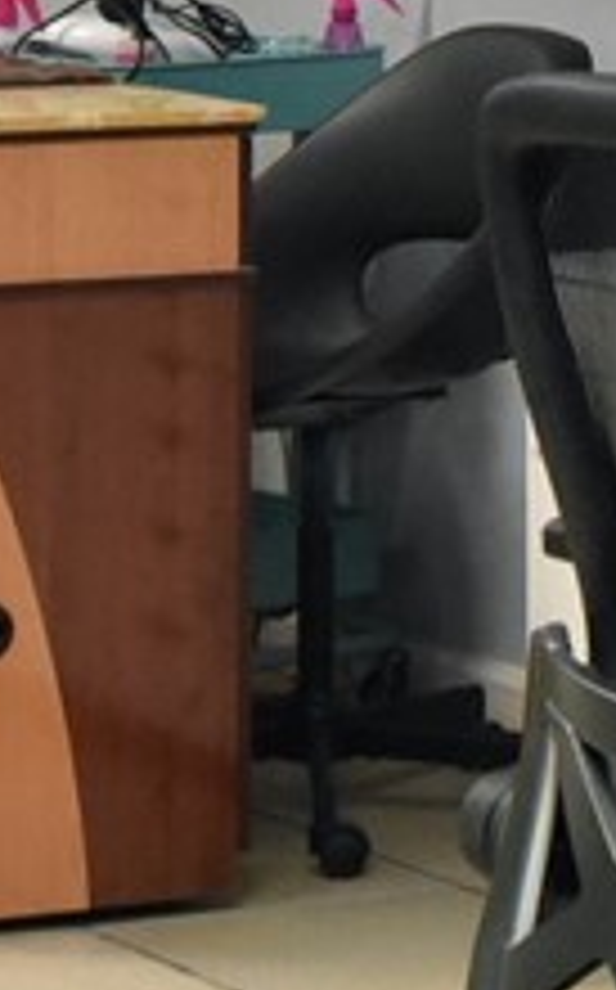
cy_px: -457
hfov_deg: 5.4
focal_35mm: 244
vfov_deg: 8.4
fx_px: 6571
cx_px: 420
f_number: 8
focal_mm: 31
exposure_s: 1/250
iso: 5000
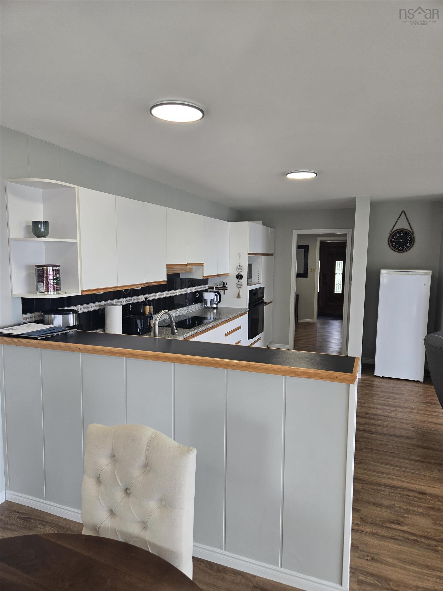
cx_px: 222
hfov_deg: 58.9
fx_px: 392
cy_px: 296
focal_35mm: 23
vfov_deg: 73.9
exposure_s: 1/120
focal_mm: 5.4
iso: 80
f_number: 1.8
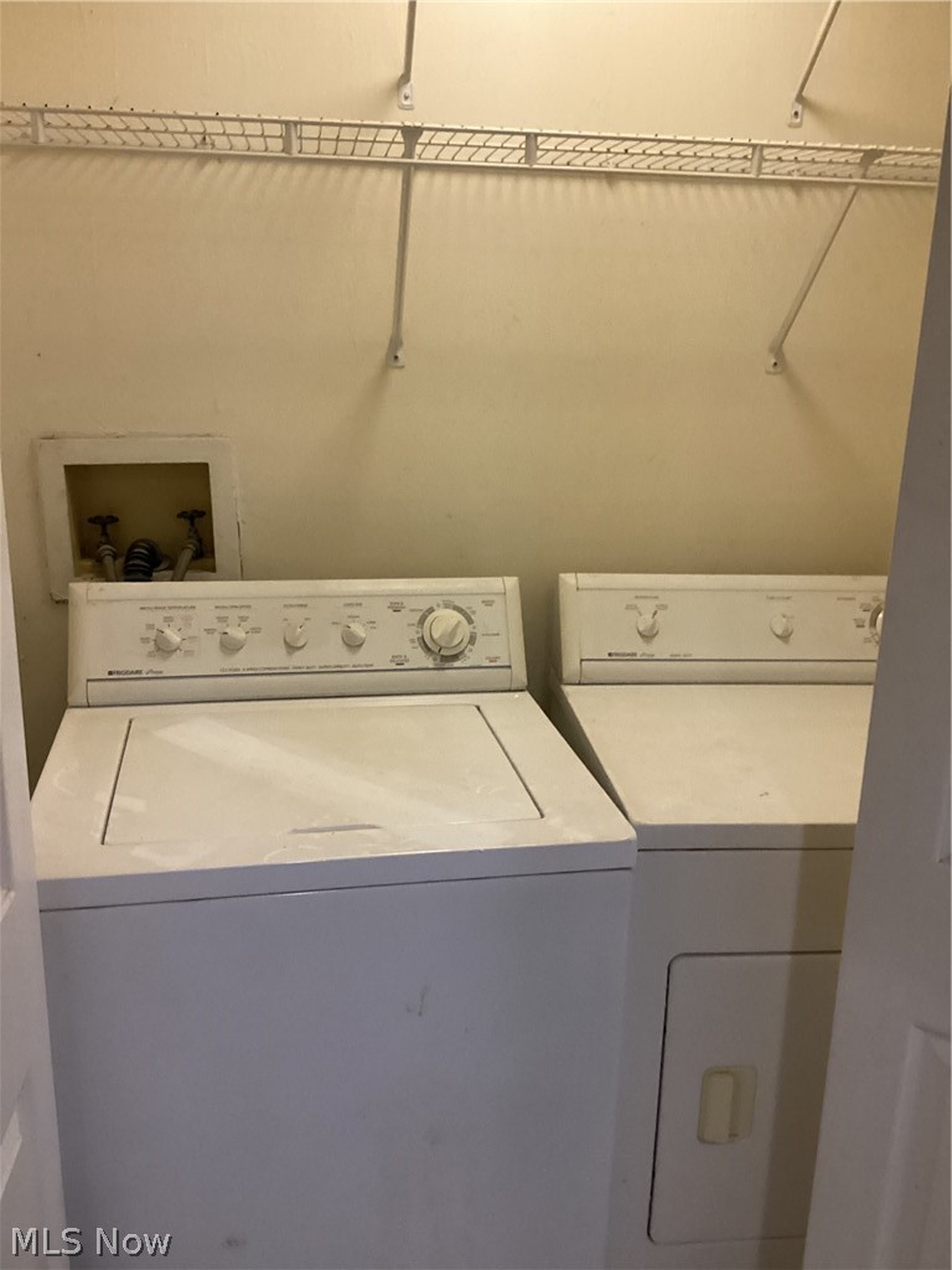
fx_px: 1137
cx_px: 476
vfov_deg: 58.4
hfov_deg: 45.4
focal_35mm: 31
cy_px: 635
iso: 320
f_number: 2.4
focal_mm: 3.3
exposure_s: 1/33
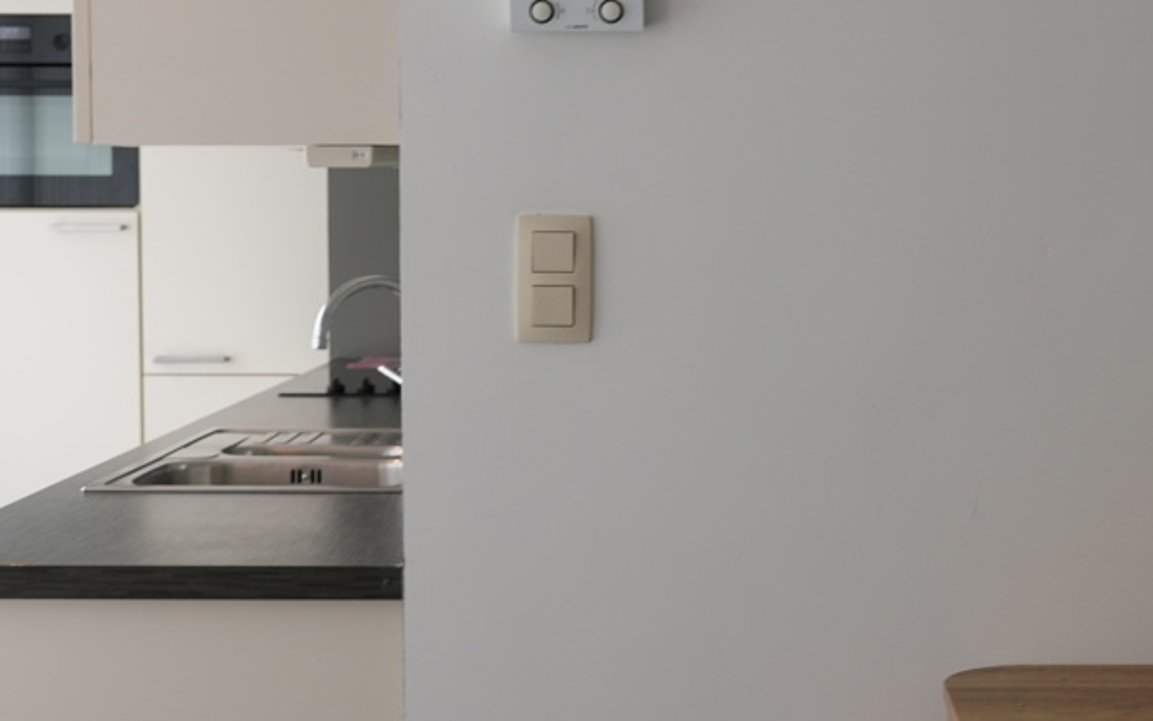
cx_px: 754
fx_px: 2326
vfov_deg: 17.6
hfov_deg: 27.7
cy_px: 318
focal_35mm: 74
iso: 200
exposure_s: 1/60
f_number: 4
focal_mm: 24
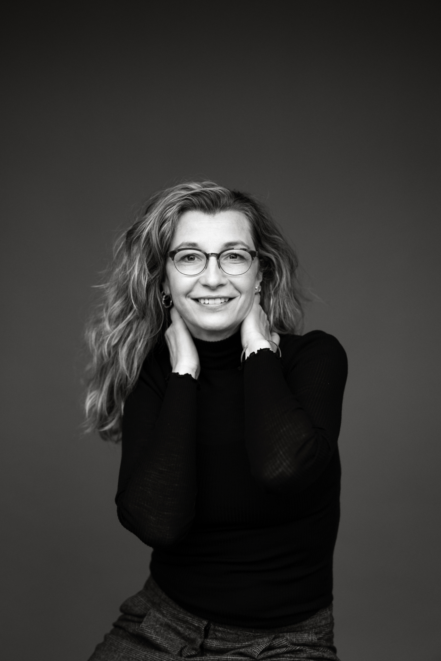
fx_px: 1212
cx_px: 192
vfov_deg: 30.5
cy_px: 331
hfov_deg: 20.6
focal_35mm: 66
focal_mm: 80
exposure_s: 1/125
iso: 1600
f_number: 2.2
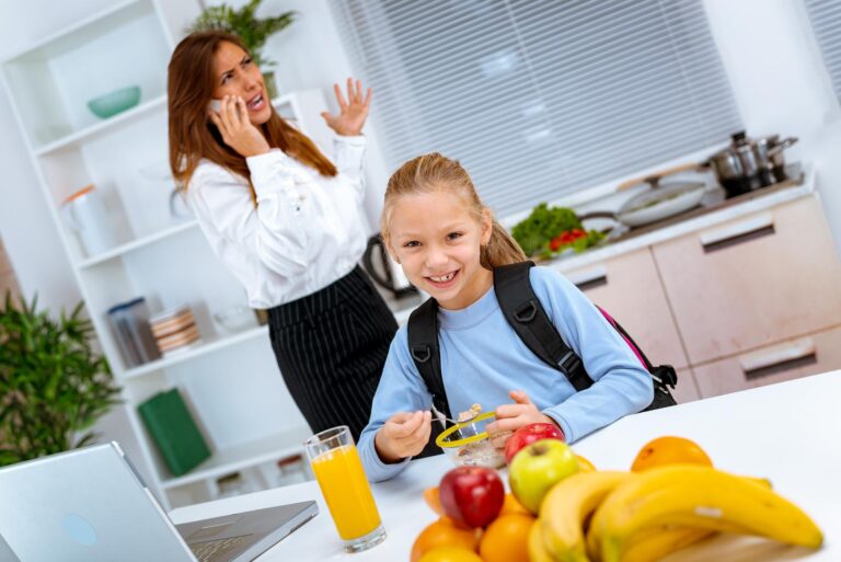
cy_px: 281
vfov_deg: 27.0
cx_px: 420
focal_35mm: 50
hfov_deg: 39.6
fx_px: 1169
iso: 100
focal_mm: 50
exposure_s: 1/100
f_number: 2.8
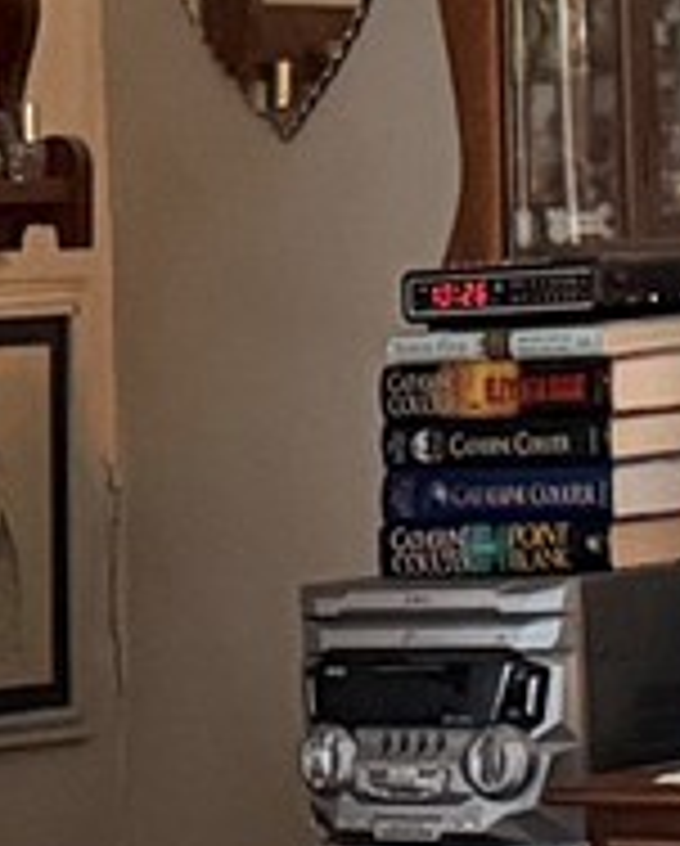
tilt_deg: -7.5
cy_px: 986
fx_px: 5998
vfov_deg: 8.0
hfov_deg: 6.4
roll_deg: +4.5
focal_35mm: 239
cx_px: -477
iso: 800
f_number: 1.78
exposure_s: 1/60
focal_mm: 6.76
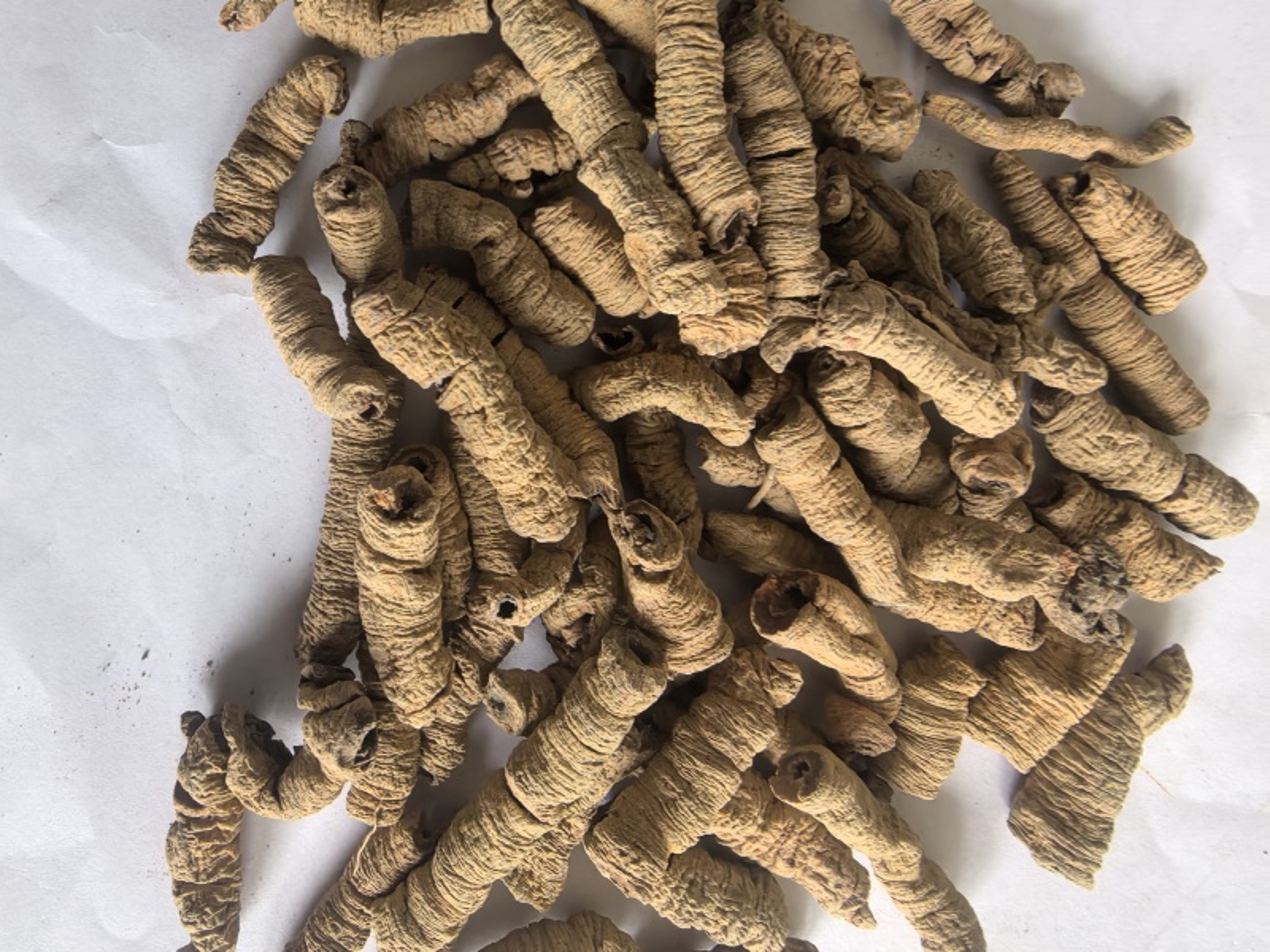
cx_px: 635
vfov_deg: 51.4
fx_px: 991
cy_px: 476
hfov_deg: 65.3
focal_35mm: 27
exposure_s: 1/33.3
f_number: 2.2
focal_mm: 1.95
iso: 400
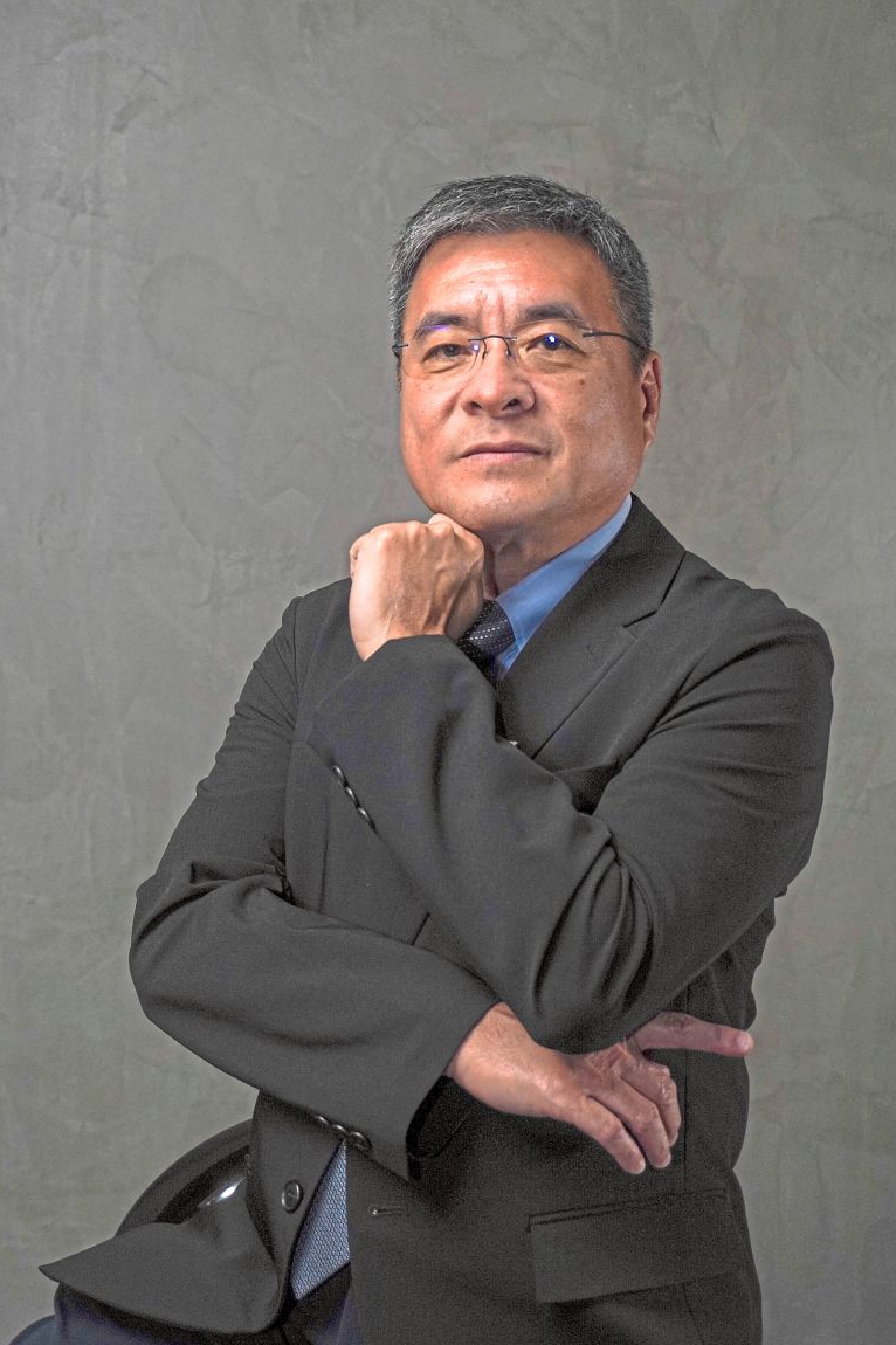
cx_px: 439
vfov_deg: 36.3
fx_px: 2054
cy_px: 668
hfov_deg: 24.6
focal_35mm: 55
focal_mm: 34
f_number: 5
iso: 640
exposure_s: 1/200
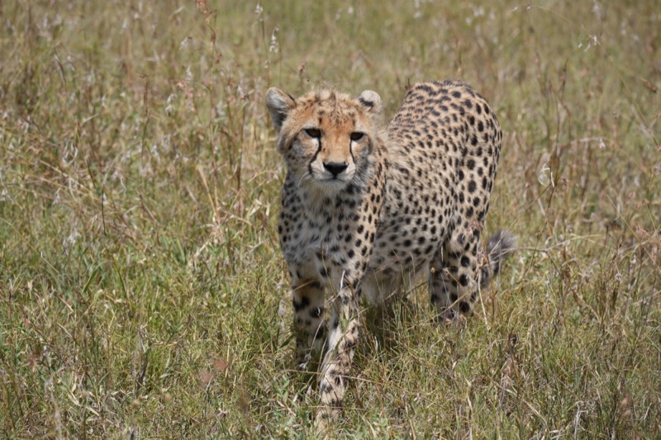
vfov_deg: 5.6
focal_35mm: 244
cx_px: 330
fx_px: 4488
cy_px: 220
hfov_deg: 8.4
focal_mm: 163
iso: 100
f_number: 7.1
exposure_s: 1/500
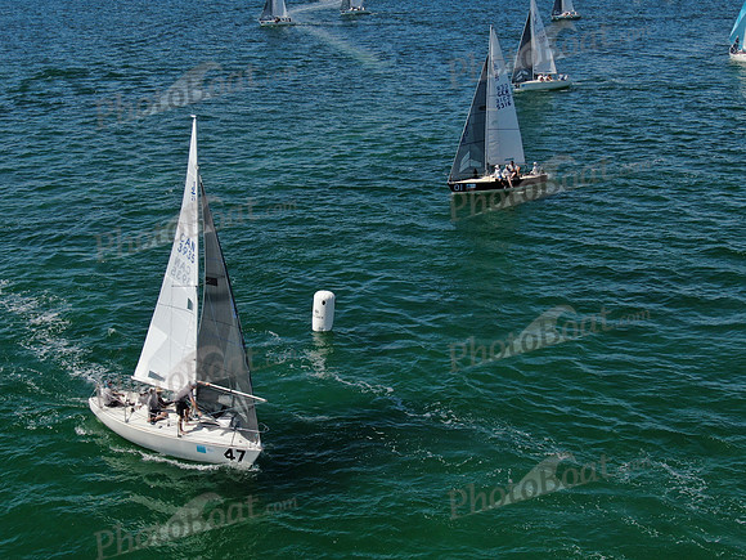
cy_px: 280
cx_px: 373
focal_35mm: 47
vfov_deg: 30.9
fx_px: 1013
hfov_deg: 40.4
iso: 100
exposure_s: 1/1250
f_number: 3.8
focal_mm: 8.42
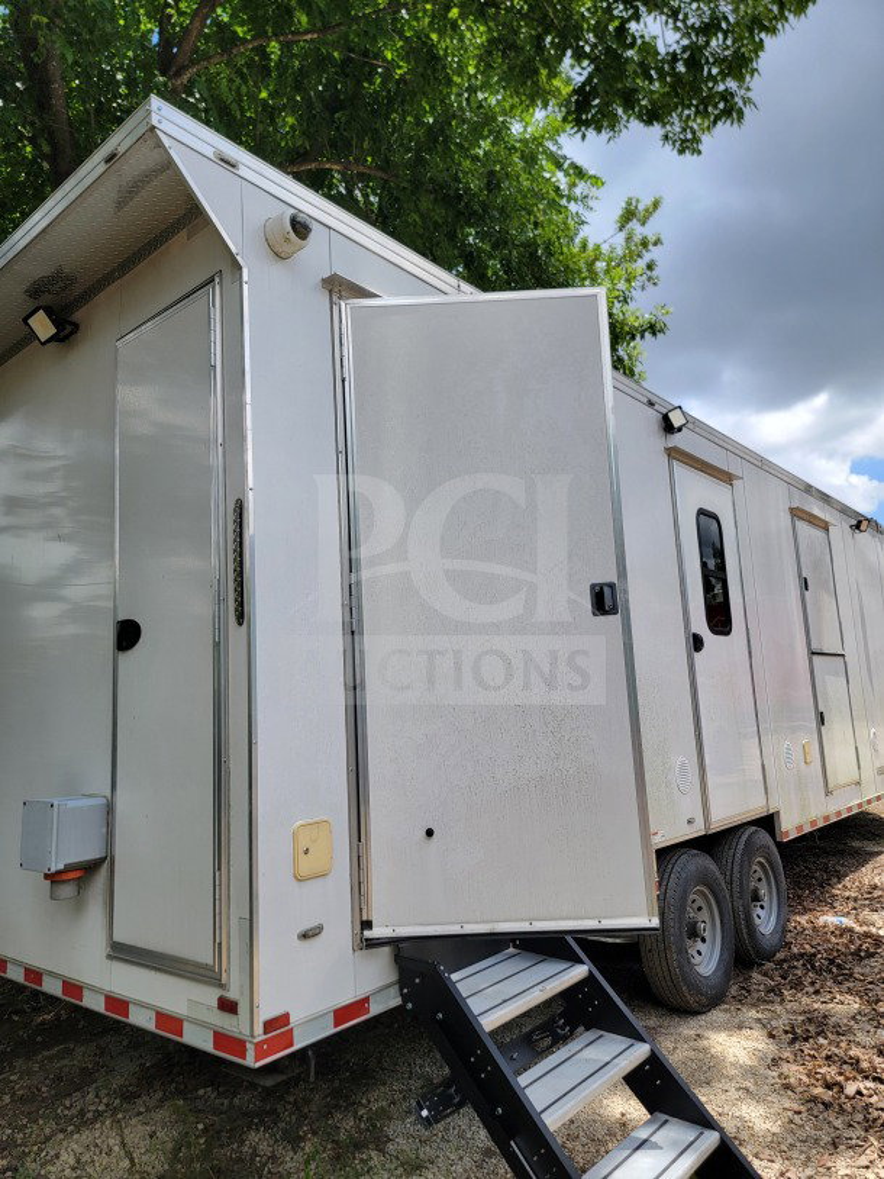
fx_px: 817
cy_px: 590
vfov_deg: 71.6
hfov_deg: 56.8
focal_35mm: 24
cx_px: 442
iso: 16
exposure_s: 1/539
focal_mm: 6.7
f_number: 1.8
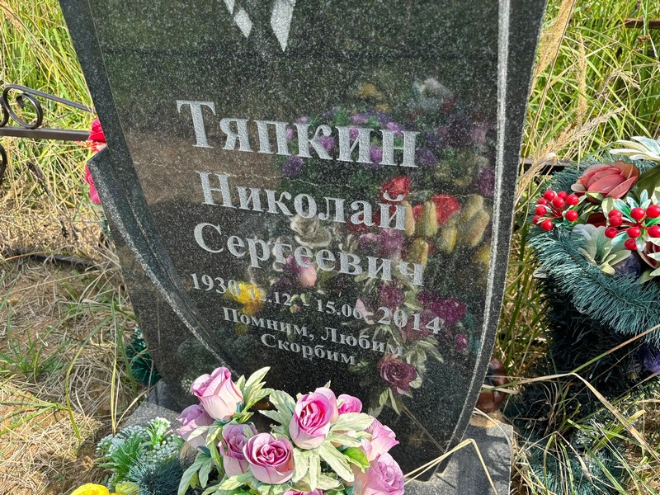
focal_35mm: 26
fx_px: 496
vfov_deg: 53.1
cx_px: 330
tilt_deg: -38.5
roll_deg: +2.9
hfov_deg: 67.3
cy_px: 248
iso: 50
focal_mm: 5.96
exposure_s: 1/675
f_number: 1.6
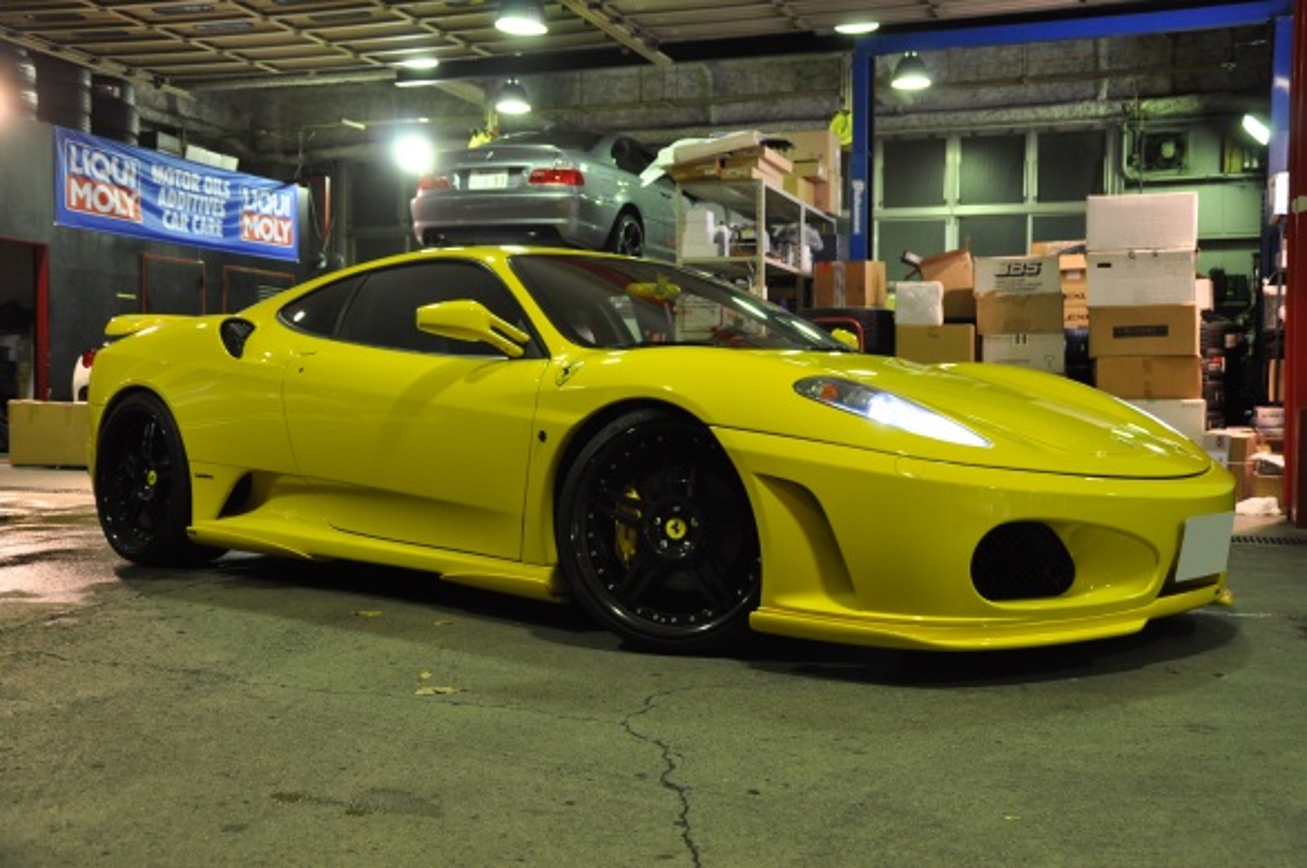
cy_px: 434
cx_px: 654
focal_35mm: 38
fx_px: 1360
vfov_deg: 35.4
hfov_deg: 51.3
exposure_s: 1/20
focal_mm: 25
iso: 500
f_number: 5
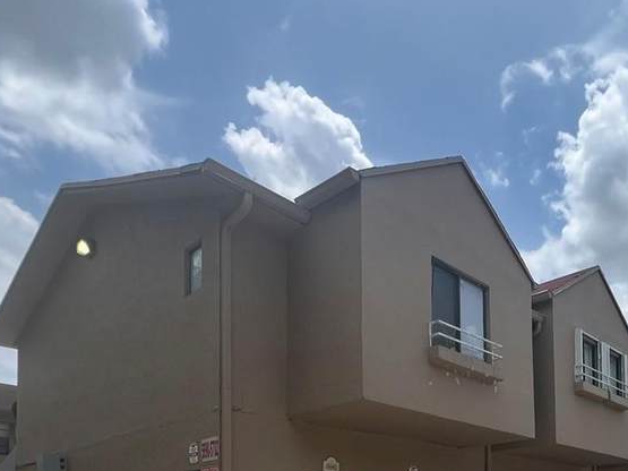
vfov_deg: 39.3
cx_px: 493
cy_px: 504
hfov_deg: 56.1
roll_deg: +1.4
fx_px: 544
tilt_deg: +2.4
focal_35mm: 30
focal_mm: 1.57
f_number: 1.8
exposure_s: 1/1220
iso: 32
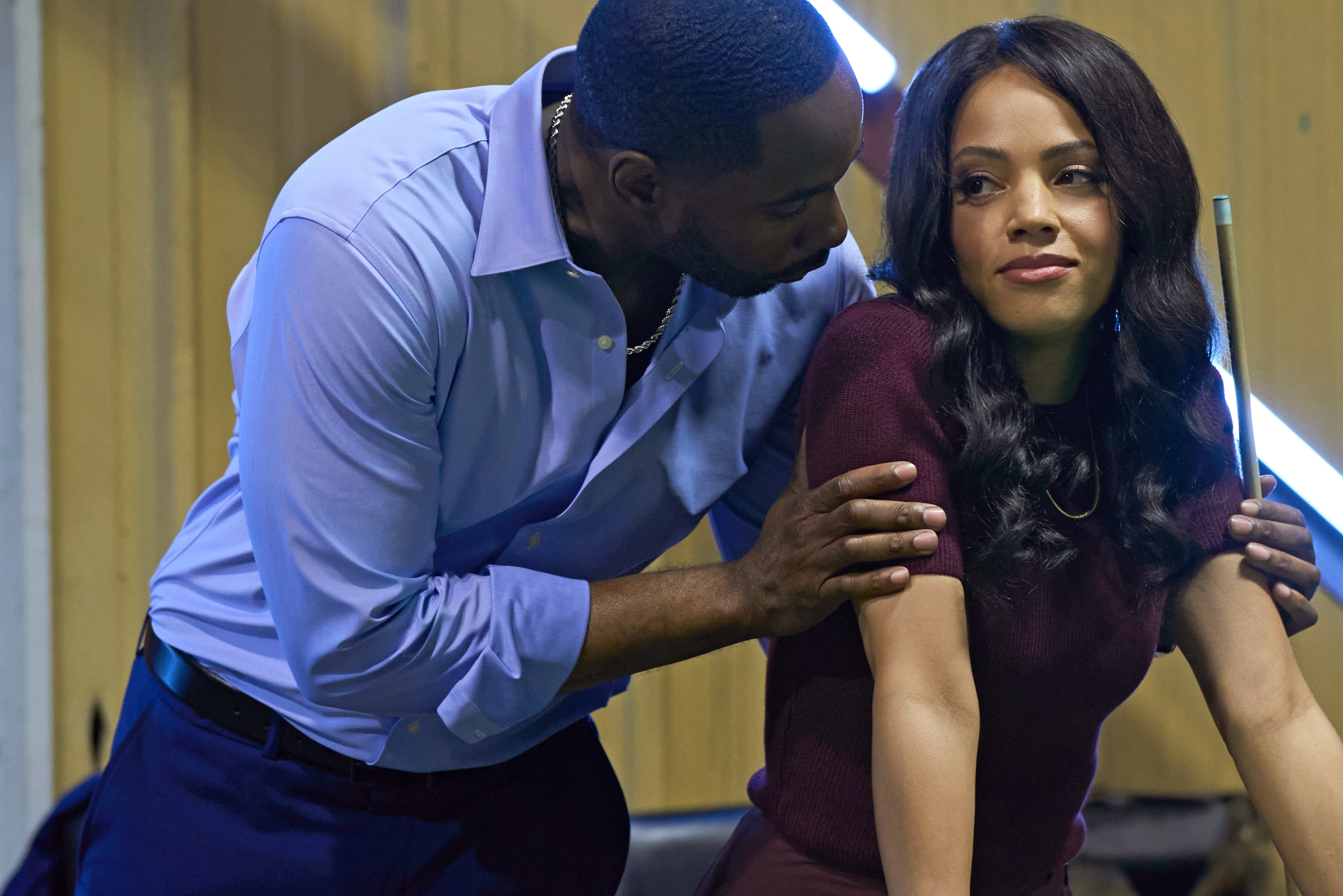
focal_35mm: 158
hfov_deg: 13.0
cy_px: 512
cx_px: 837
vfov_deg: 8.7
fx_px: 5894
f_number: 3.5
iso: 2500
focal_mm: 90
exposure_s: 1/200
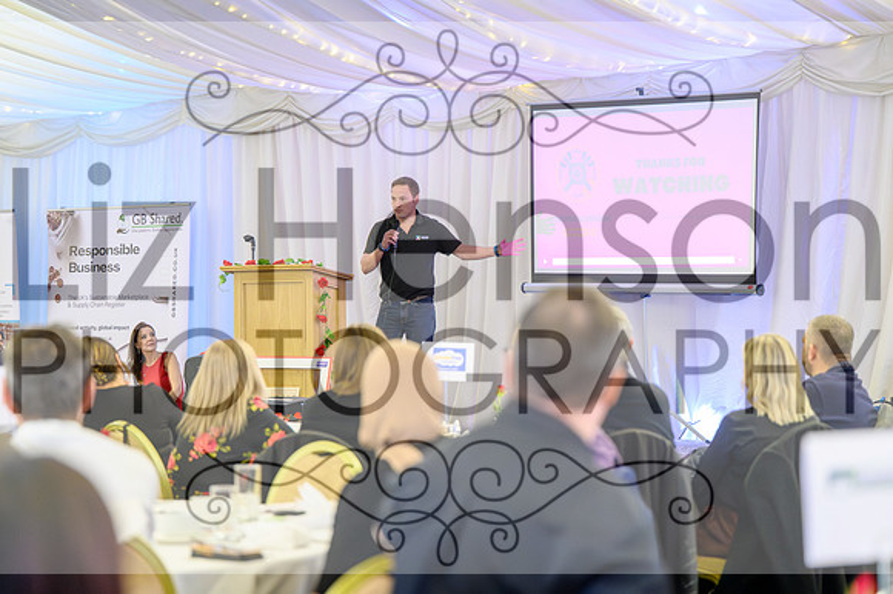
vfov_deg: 15.9
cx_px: 446
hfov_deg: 23.7
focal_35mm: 86
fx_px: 2132
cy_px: 297
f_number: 2.8
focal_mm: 86
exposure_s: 1/200
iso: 12800
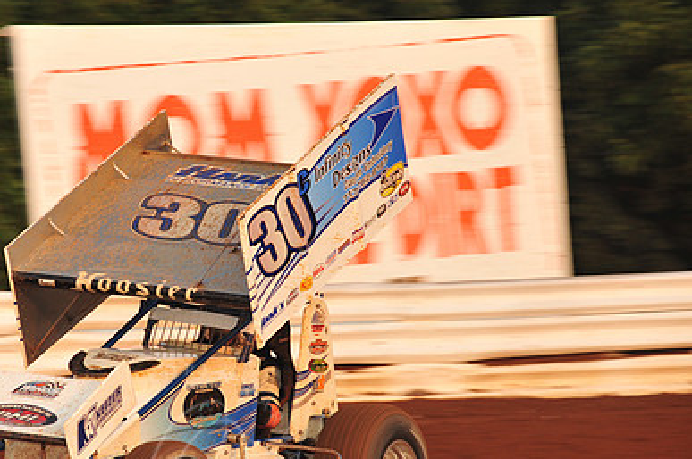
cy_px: 307
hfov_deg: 6.9
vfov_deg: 4.6
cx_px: 190
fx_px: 5759
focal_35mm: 300
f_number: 8
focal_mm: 200
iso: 640
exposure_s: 1/320
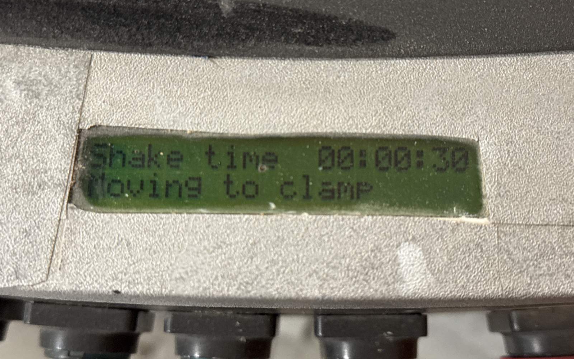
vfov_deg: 25.3
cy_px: 155
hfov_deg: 39.6
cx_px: 287
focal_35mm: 51
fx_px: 798
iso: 400
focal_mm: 6.76
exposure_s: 1/33
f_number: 1.78
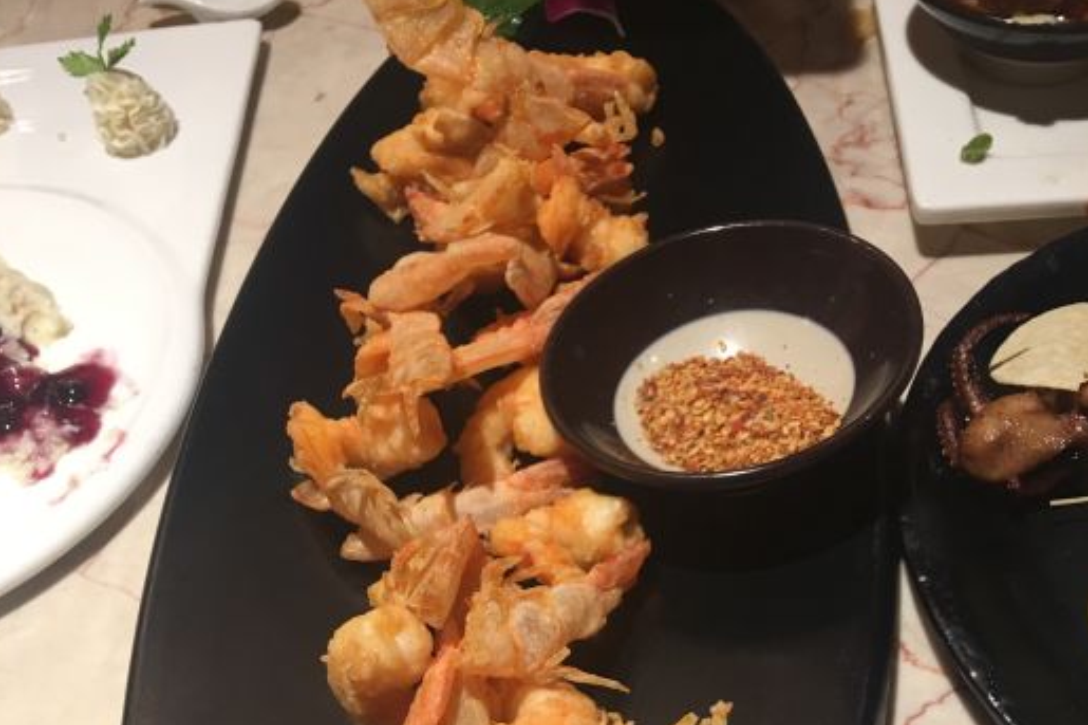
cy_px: 628
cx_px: 544
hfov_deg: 47.4
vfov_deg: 31.4
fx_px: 1239
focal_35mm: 41
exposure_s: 1/17
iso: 32
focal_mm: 4.15
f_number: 2.2
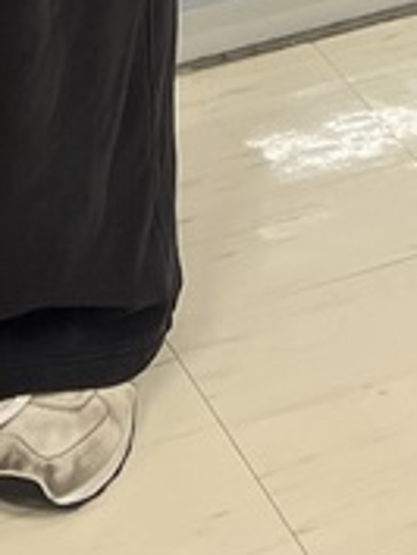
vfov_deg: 10.5
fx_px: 2406
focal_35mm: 150
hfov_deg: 9.9
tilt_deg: -10.1
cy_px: -934
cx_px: 72
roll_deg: +0.7
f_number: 1.5
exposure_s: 1/60
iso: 80
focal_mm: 5.7
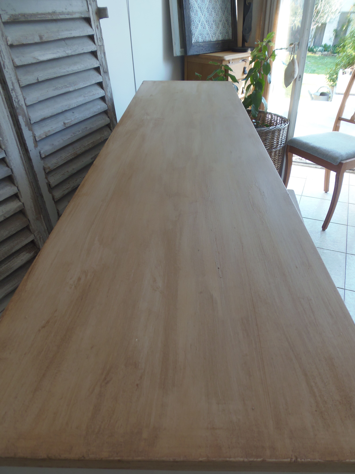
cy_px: 237
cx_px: 178
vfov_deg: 71.6
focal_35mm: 24
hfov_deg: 56.8
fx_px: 328
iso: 64
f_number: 2.9
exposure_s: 1/50
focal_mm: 4.3
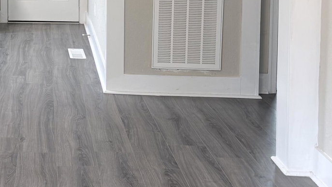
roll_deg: +0.7
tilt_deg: -4.5
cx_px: 0
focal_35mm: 66
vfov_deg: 17.3
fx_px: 581
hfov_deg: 29.8
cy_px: -48
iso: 80
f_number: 1.6
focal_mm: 5.96
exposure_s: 1/60
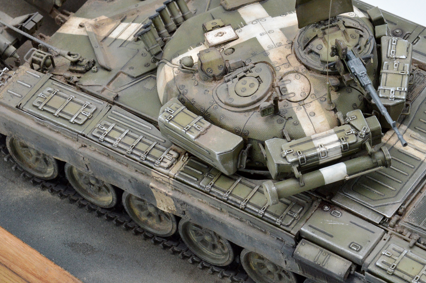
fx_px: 2384
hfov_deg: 10.2
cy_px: 125
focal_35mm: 202
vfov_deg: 6.8
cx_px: 258
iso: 800
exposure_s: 1/20
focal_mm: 105
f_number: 18
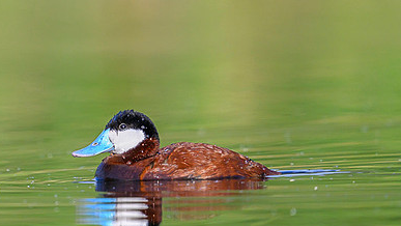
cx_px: 75
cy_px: 51
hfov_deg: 1.4
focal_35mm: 1515
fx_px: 16114
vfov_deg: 0.8
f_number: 4
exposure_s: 1/3200
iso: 400
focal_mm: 560
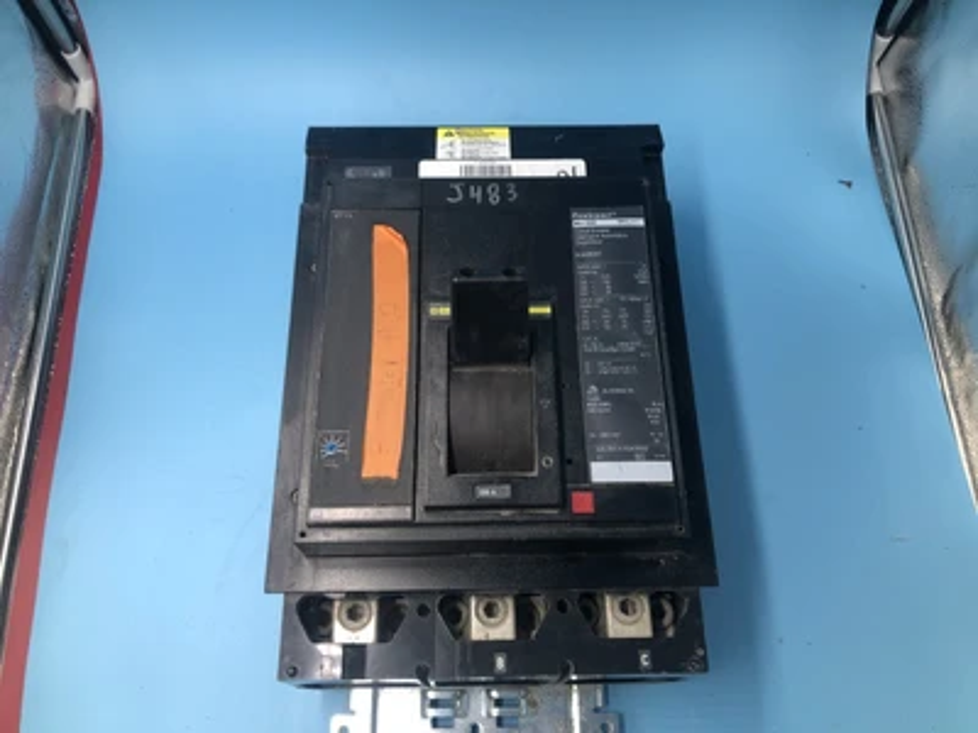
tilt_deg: -68.0
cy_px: 366
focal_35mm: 28
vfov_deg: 49.7
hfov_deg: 63.4
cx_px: 489
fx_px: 791
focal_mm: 3.99
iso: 25
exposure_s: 1/120
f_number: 1.8
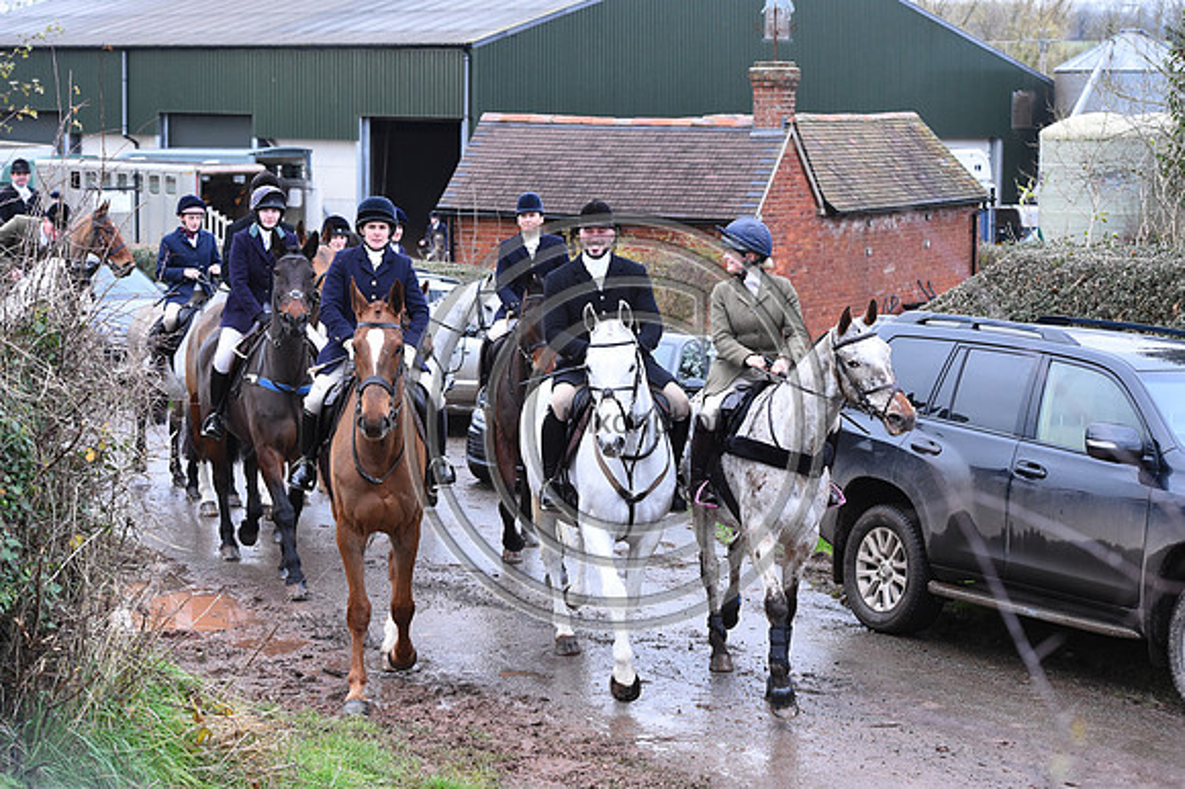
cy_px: 394
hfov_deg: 23.7
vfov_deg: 15.9
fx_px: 2829
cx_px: 592
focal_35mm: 86
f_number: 5.6
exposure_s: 1/1000
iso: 3200
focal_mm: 86
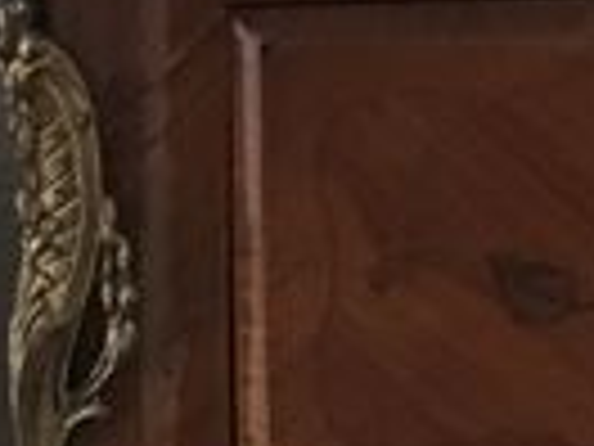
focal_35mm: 219
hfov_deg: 9.0
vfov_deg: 6.2
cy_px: 1410
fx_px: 3758
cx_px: -9
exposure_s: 1/4
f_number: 2.2
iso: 125
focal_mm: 4.15
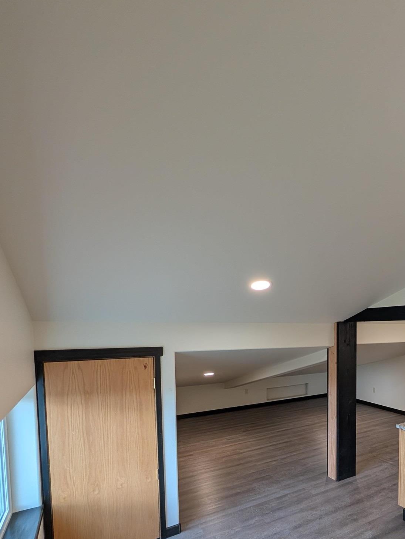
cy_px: 352
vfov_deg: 82.2
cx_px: 315
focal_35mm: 19
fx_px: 296
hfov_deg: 63.8
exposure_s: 1/120
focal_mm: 2.02
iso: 86
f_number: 1.7
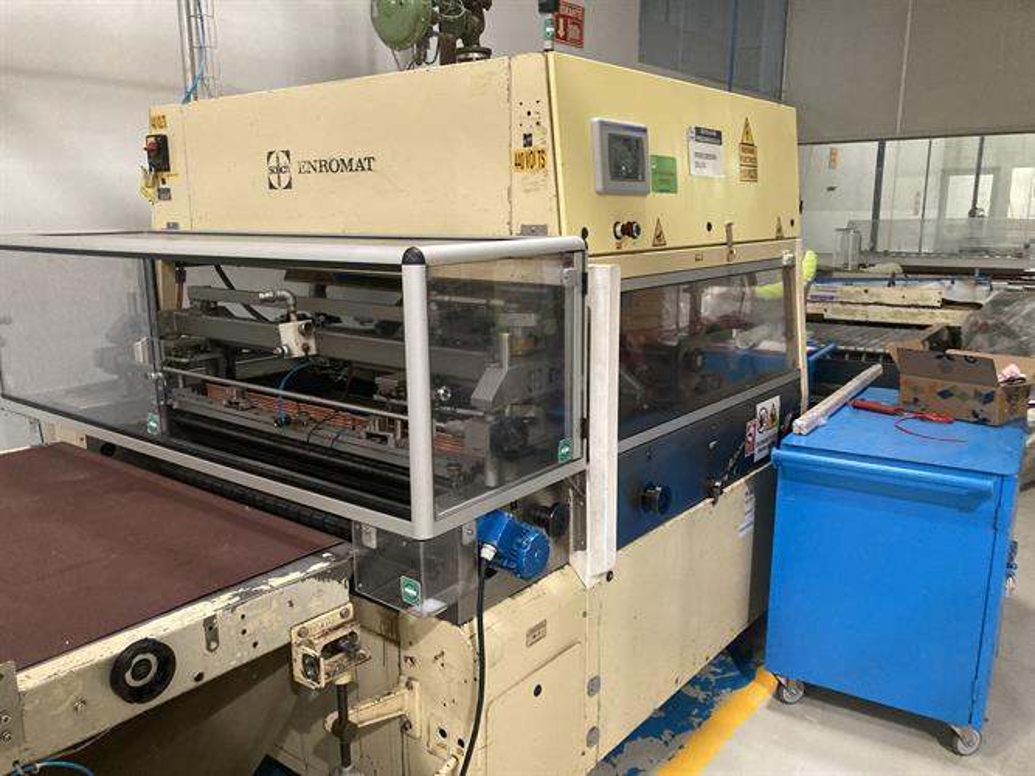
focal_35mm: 28
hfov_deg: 63.5
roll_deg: +0.6
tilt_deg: -11.4
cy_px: 388
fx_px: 837
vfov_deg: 49.7
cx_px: 518
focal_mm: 3.99
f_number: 1.8
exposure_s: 1/30
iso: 400
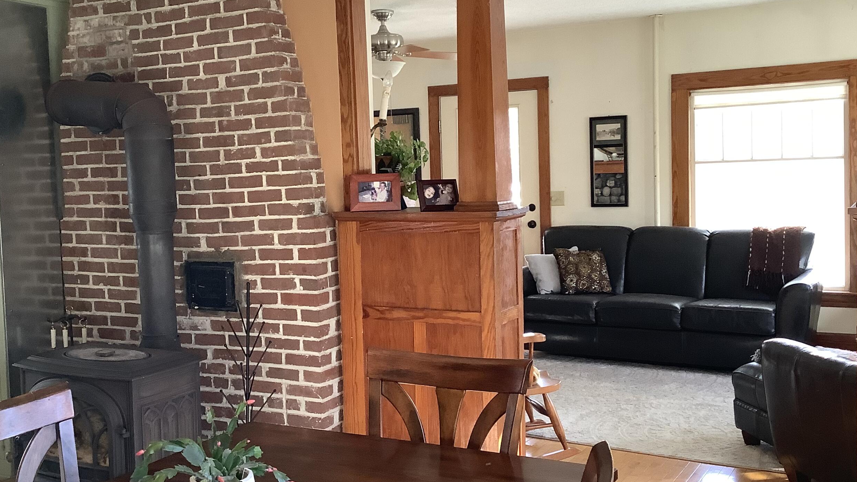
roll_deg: +1.5
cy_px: 217
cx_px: 385
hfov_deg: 49.3
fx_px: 932
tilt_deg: -3.3
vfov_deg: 29.0
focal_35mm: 41
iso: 160
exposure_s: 1/60
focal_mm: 3.3
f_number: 2.4
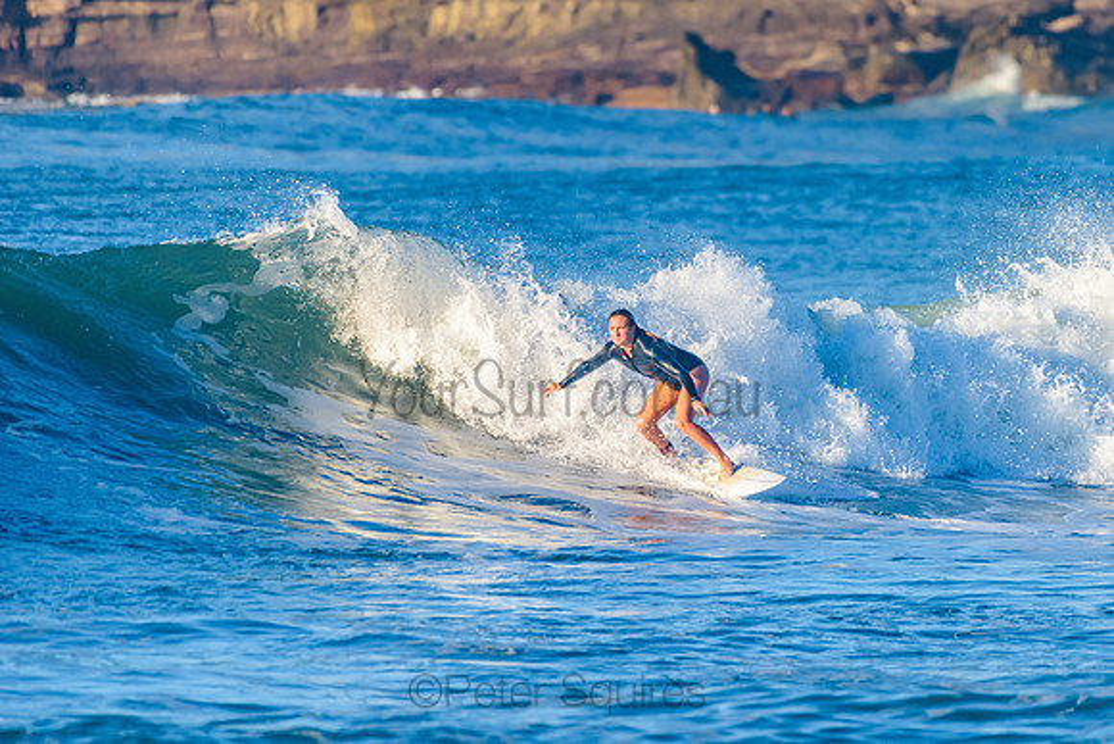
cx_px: 677
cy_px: 295
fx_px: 18818
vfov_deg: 2.3
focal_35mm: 608
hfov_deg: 3.4
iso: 400
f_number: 5.6
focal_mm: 500
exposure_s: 1/2000
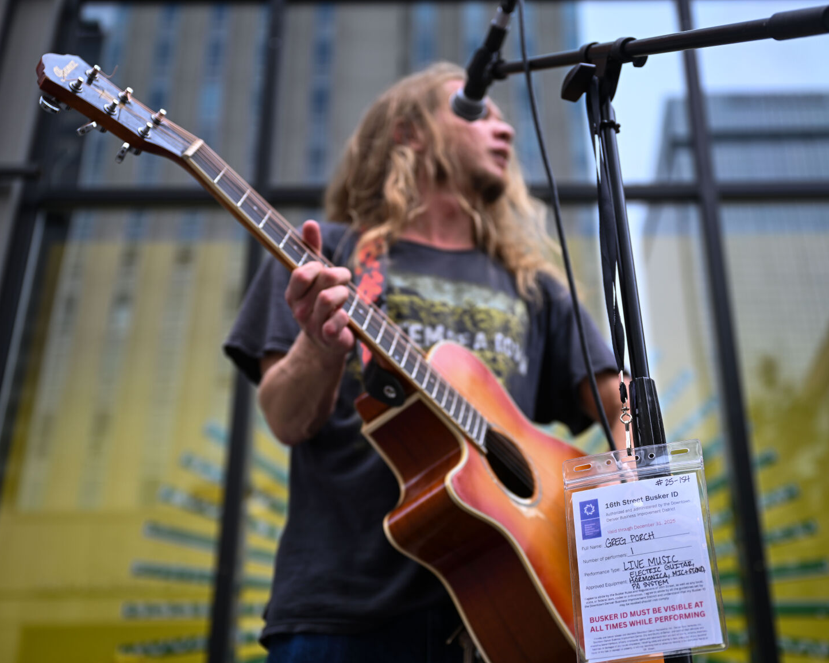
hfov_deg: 39.5
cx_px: 448
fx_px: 1153
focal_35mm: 47
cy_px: 337
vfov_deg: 32.1
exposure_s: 1/250
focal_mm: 41
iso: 64
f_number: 2.8
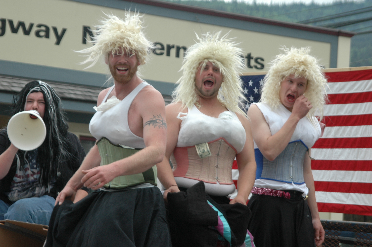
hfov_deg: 14.0
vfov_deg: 9.3
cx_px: 186
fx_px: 1517
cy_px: 124
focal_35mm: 147
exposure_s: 1/500
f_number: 5.6
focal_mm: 98
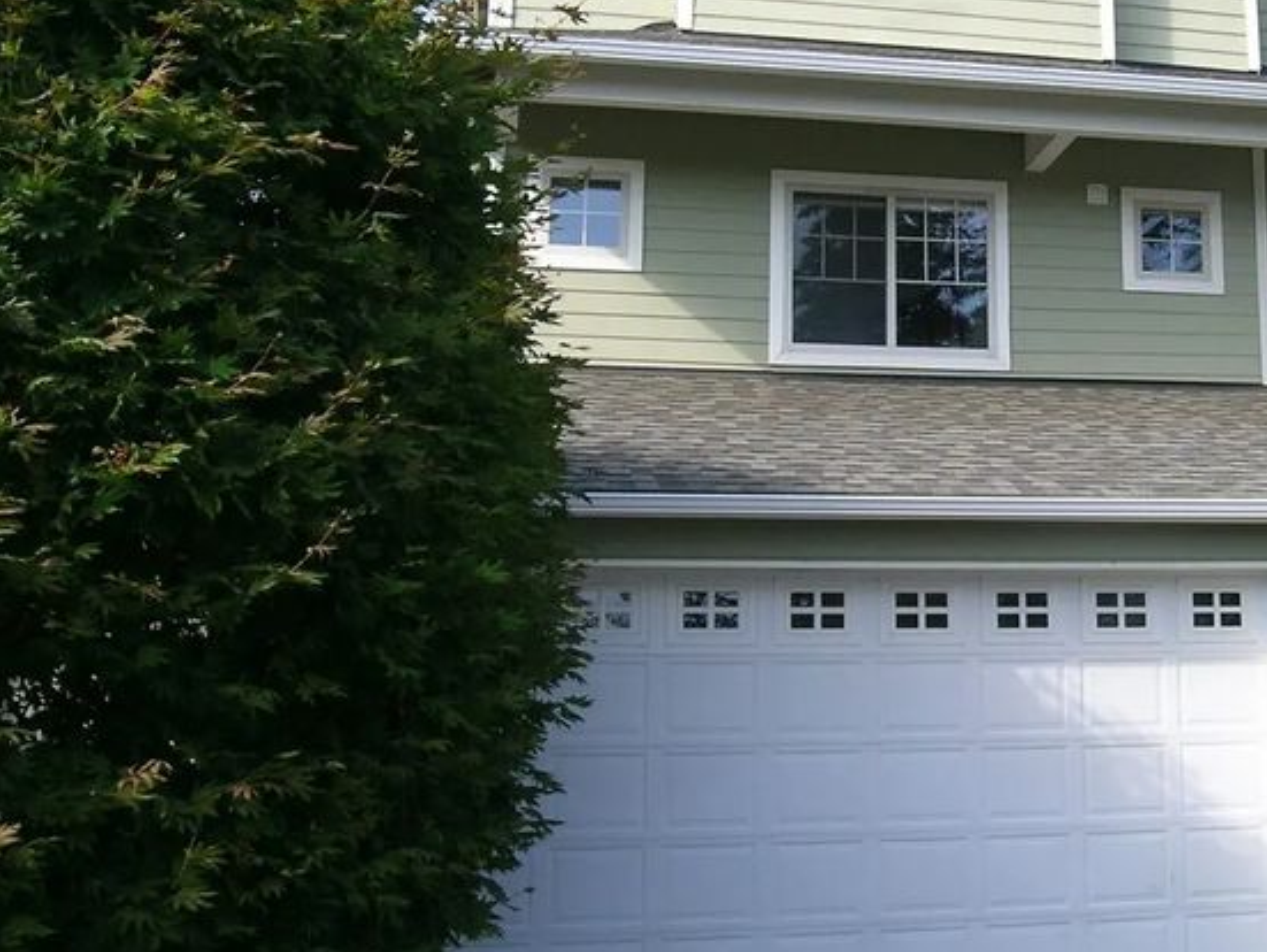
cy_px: 299
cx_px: 1101
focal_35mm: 52
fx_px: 1905
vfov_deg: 27.8
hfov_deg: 35.0
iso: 71
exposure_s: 1/172
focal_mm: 5.8
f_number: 5.6
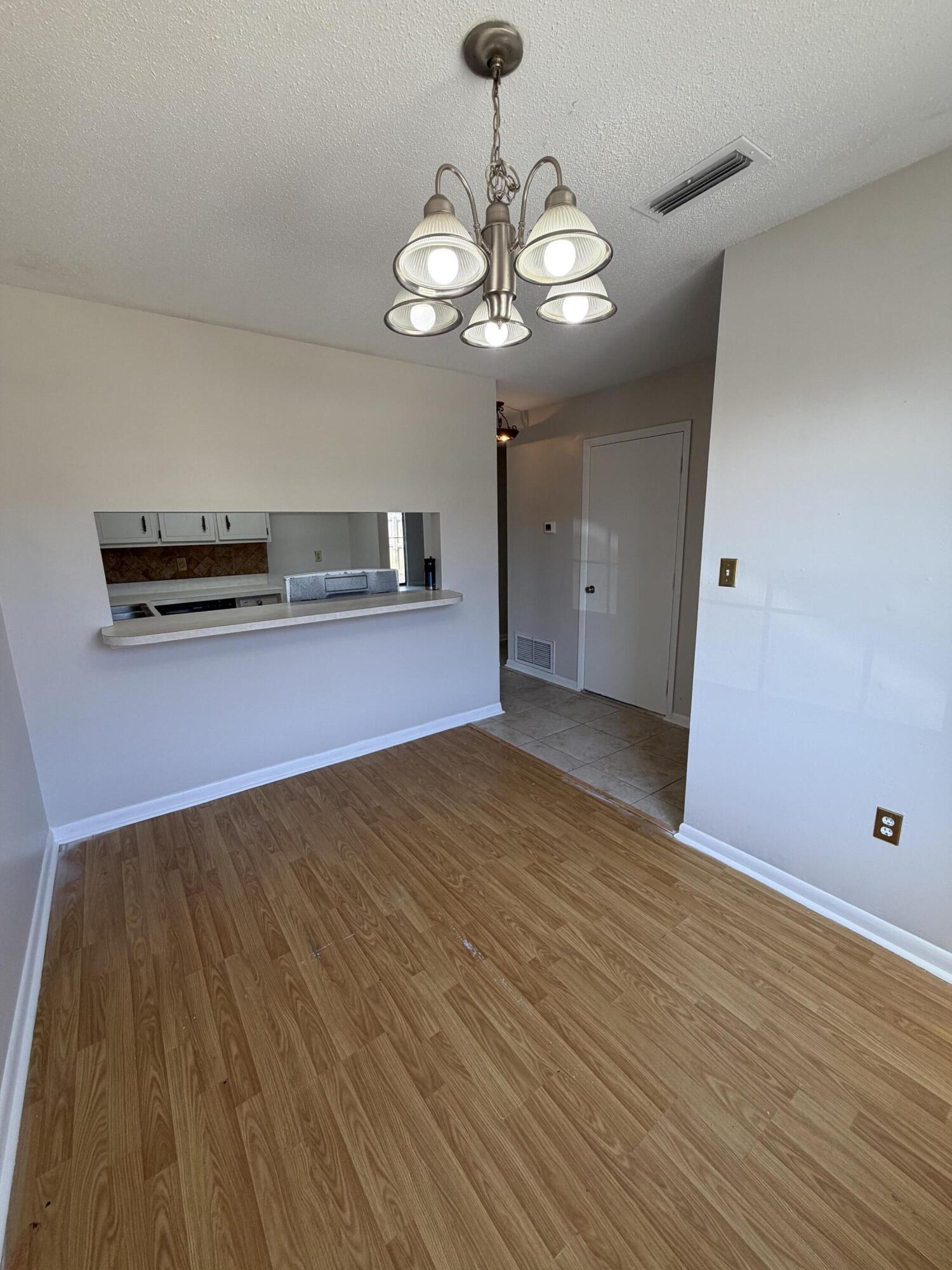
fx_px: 513
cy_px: 635
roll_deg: +1.5
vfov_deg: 102.1
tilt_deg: -11.7
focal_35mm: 14
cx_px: 476
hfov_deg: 85.7
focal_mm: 2.22
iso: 80
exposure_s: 1/120
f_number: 2.2
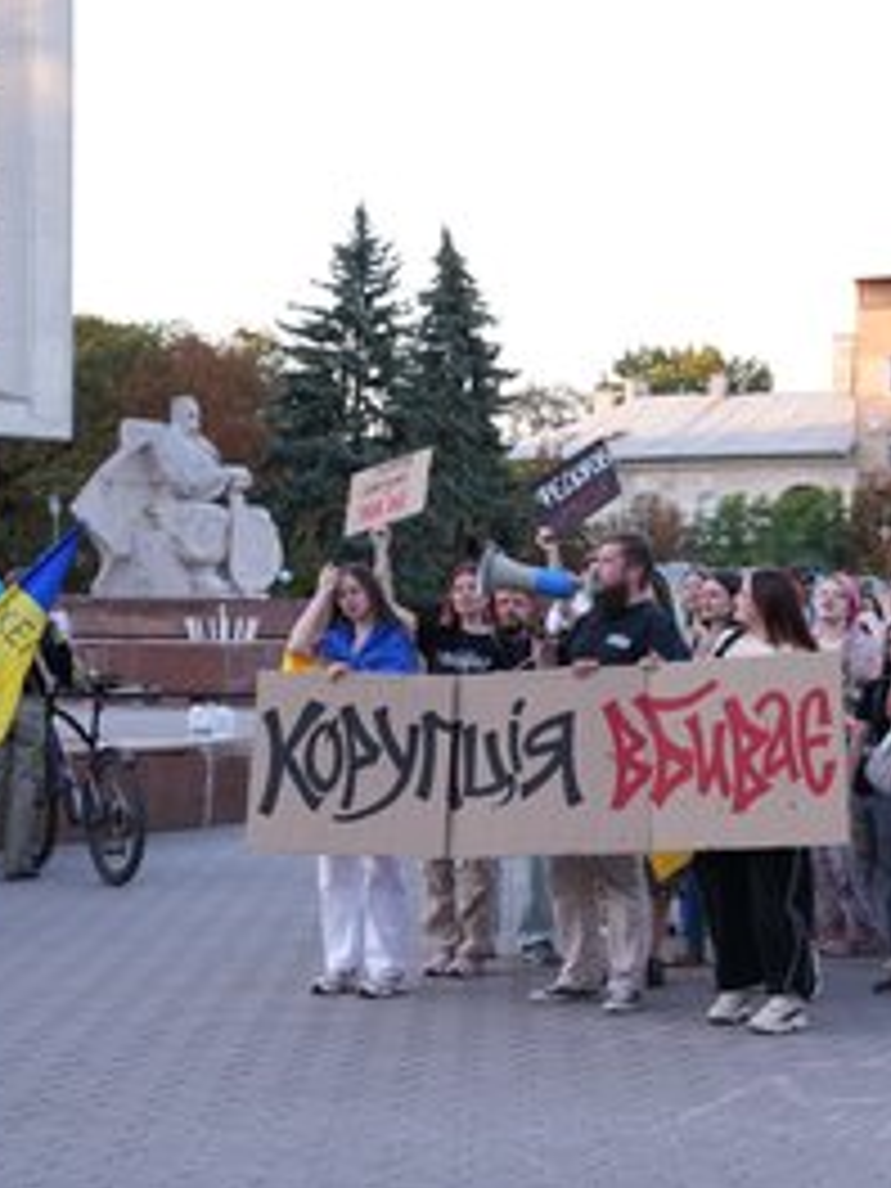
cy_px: 592
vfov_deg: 23.6
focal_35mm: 83
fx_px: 2849
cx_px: 760
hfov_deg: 17.6
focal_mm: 57
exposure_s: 1/100
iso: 640
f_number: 6.3
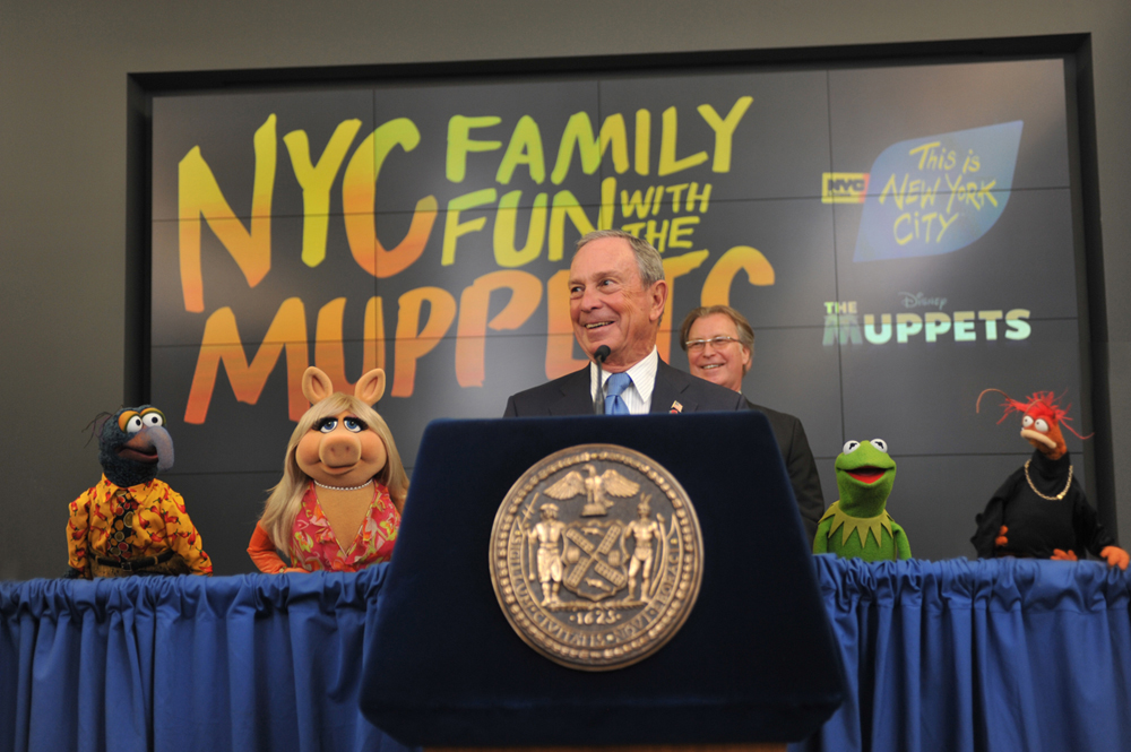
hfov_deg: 41.1
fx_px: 1507
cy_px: 376
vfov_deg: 28.0
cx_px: 566
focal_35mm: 48
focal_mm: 48
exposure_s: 1/200
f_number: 3.2
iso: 640
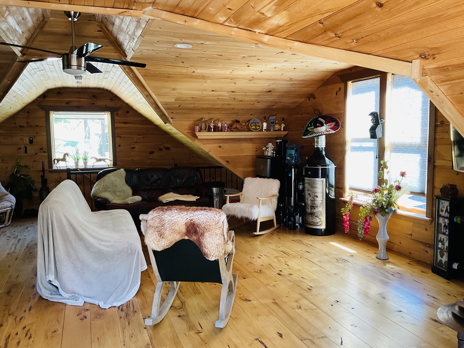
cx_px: 232
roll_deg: +1.2
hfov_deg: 61.7
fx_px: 389
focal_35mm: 29
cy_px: 174
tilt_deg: -5.5
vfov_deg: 48.2
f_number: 1.8
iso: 80
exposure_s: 1/60
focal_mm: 3
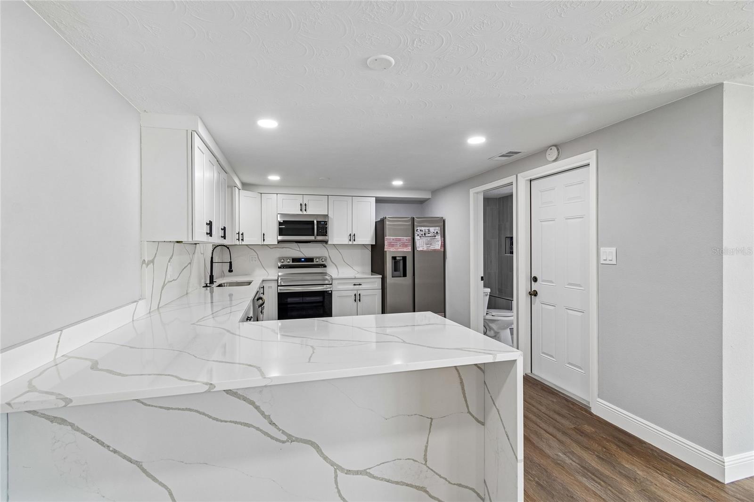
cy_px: 251
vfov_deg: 77.3
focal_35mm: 15
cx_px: 377
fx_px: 314
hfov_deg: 100.4
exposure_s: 1/5
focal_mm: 10
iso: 100
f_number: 7.1
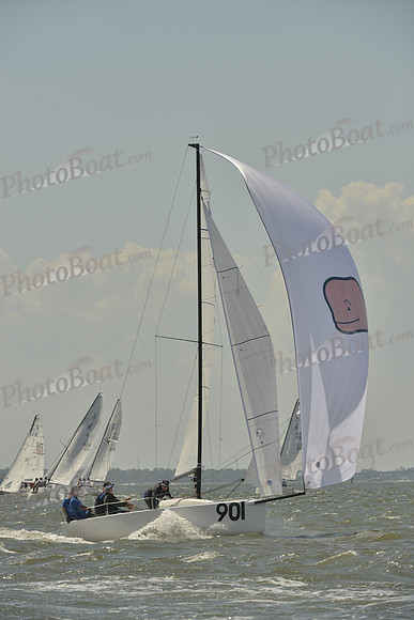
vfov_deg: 9.4
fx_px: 3792
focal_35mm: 220
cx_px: 207
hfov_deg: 6.2
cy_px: 310
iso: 280
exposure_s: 1/1600
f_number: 10
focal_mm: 220
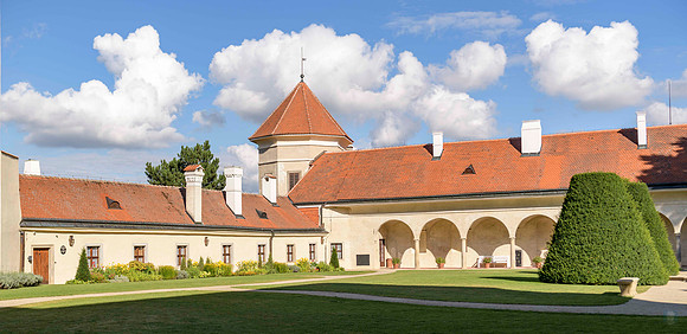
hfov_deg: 50.5
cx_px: 342
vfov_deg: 25.6
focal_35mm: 41
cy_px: 230
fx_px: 728
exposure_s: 1/640
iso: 64
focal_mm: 38
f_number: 5.6
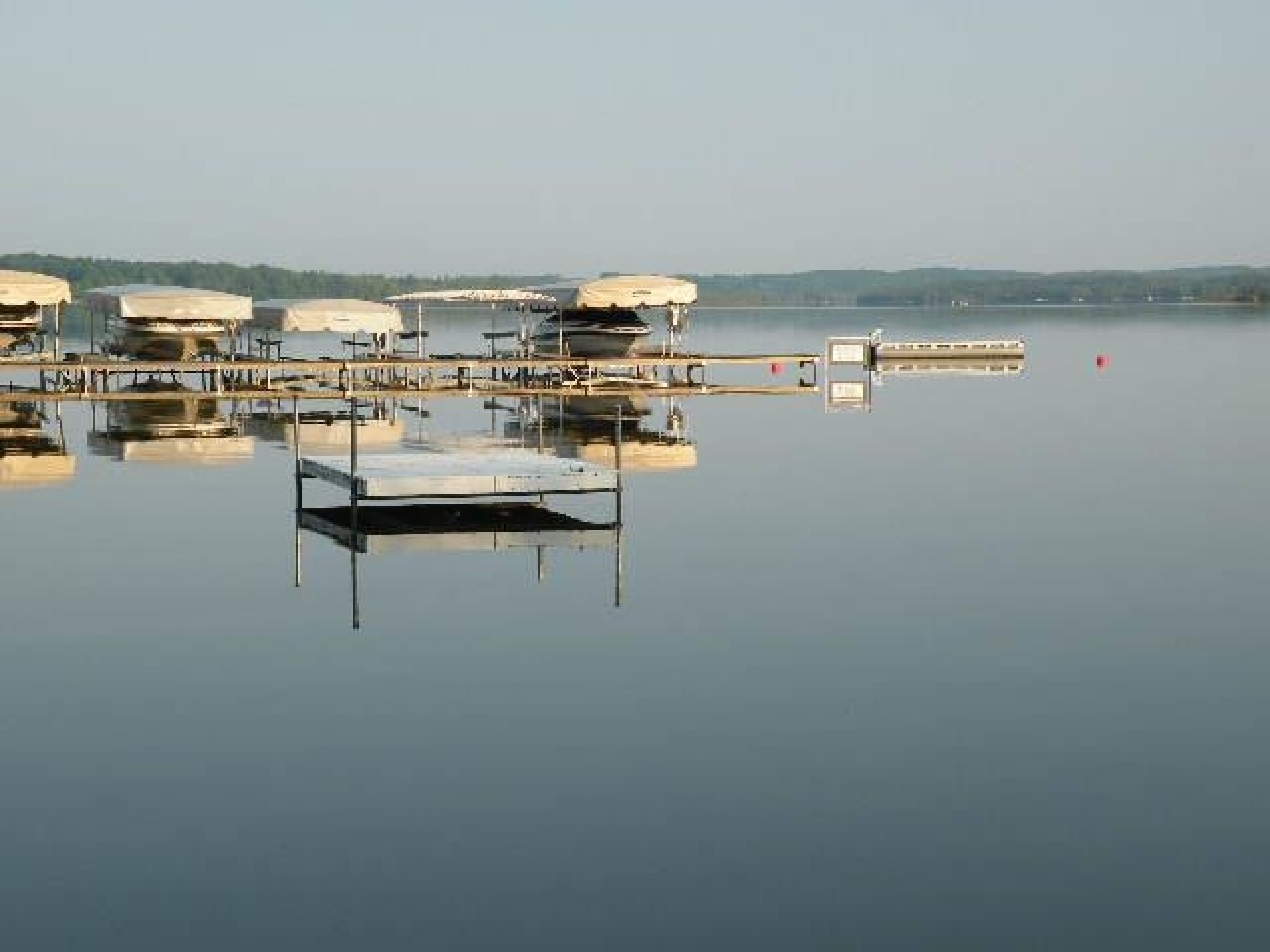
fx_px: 2458
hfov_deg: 29.0
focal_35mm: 67
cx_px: 635
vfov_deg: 21.9
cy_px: 476
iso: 64
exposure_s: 1/182
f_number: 5.6
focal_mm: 11.9
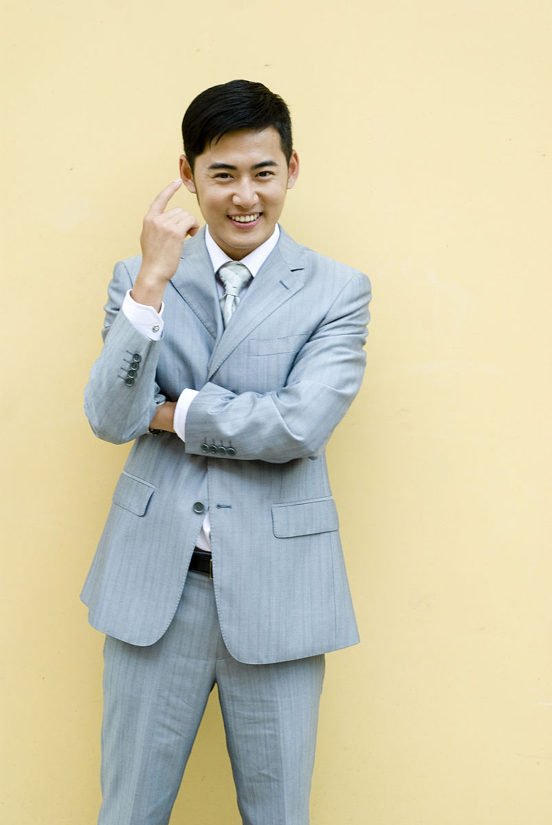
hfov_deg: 18.2
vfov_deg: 27.0
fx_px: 1720
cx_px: 276
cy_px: 412
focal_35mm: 75
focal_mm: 50
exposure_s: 1/160
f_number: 4
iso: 200
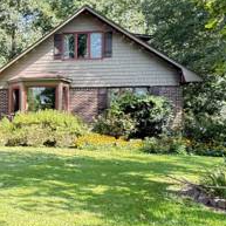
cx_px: -57
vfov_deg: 40.8
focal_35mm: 41
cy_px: 128
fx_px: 303
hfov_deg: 32.4
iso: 100
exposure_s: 1/99
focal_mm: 2.22
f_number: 2.2
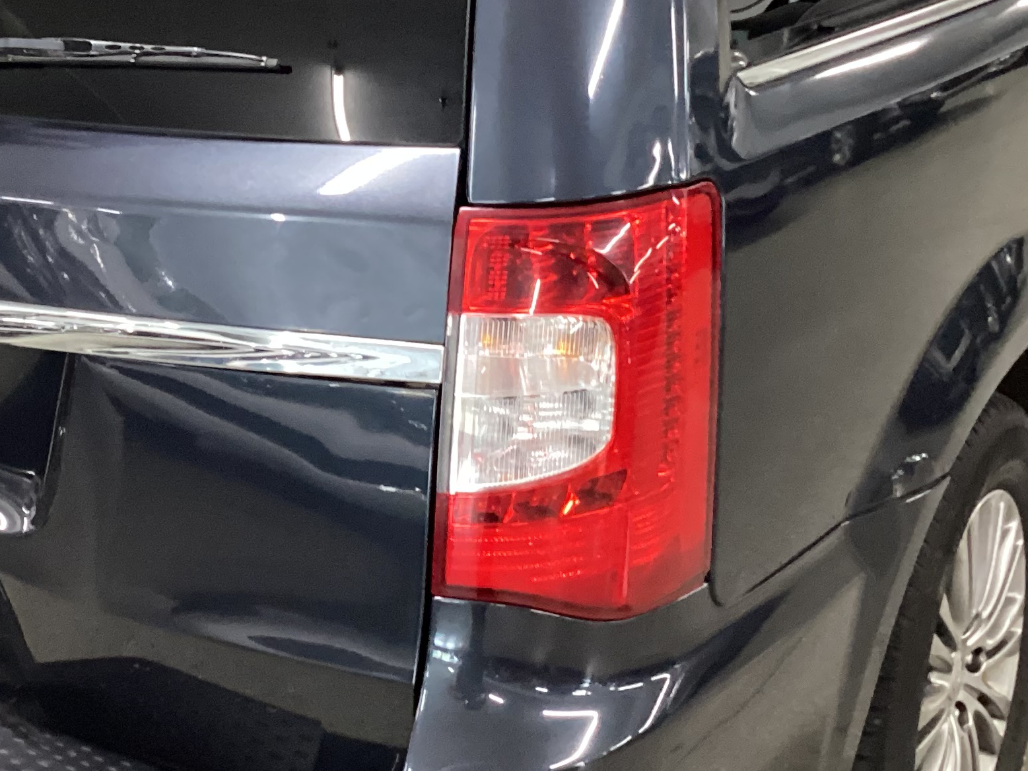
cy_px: 297
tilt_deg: -19.0
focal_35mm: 65
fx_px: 1930
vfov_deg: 22.5
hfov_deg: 29.5
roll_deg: +1.6
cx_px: 318
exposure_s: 1/25
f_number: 2.4
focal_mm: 3.3
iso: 400
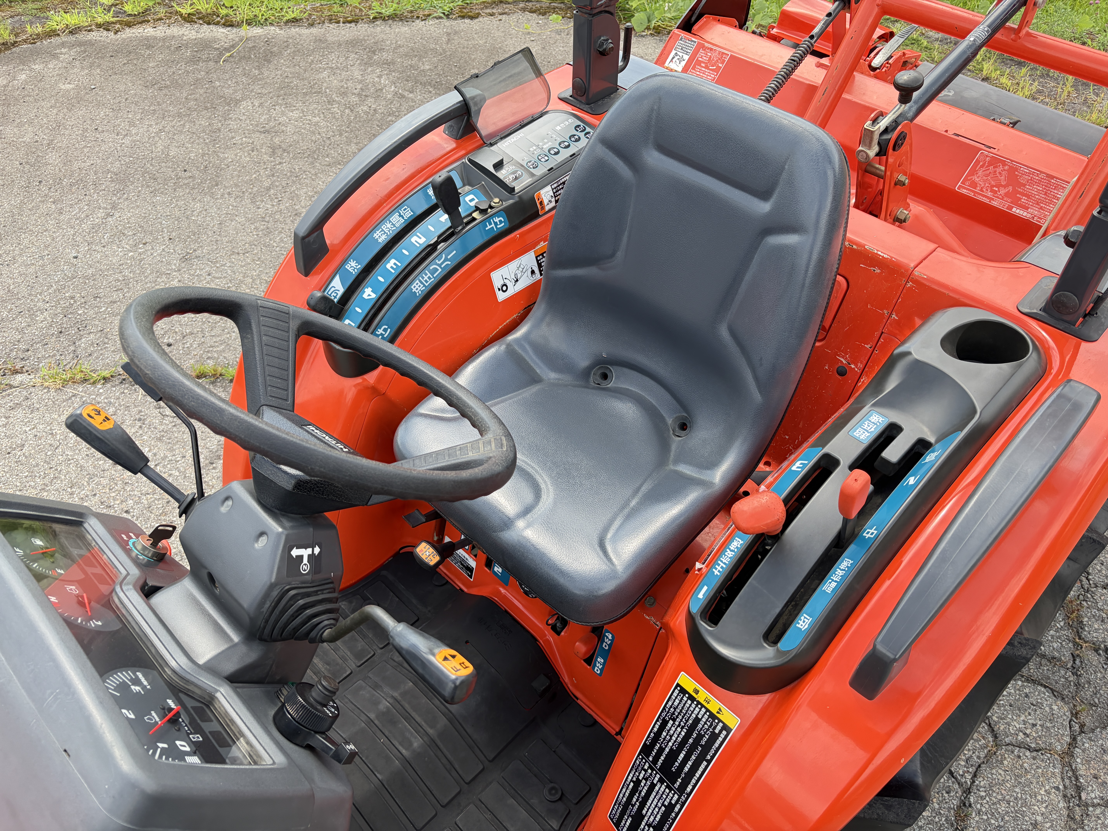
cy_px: 416
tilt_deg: -45.8
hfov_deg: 67.3
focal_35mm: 26
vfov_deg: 53.1
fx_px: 832
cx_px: 554
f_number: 1.6
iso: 50
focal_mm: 5.96
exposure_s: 1/492
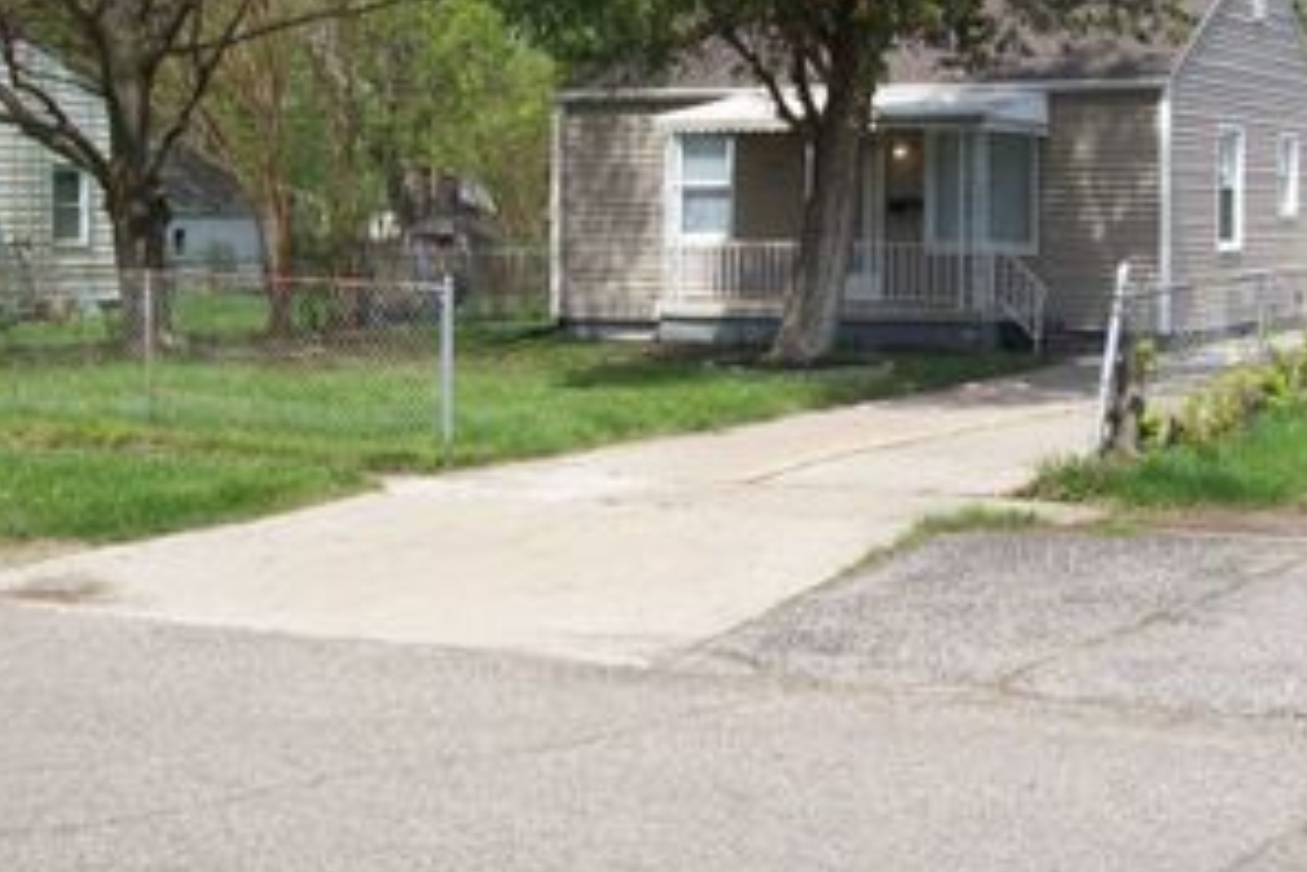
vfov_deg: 21.5
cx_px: 898
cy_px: 304
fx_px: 2287
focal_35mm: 63
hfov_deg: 31.6
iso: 80
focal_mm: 6
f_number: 4.8
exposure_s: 1/461
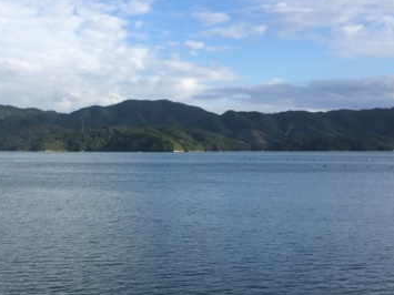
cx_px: 78
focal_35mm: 49
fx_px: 558
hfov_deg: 37.5
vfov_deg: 29.5
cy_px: 192
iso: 32
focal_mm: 4.15
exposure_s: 1/520
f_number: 2.2
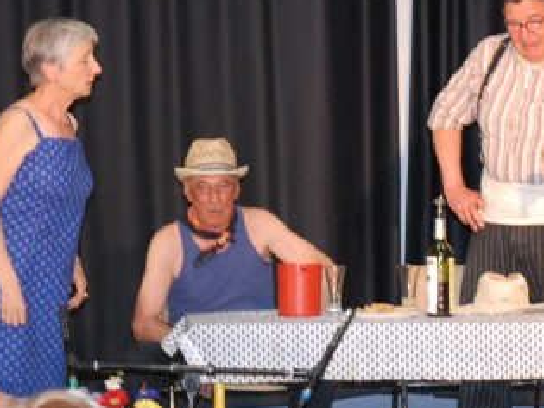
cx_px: 394
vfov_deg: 7.6
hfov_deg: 10.2
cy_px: 58
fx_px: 3048
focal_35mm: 194
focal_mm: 66
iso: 1600
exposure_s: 1/60
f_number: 4.2
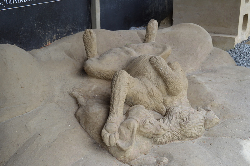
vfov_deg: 30.8
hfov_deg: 45.0
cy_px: 83
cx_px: 125
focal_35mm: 44
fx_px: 302
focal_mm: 29
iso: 400
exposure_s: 1/125
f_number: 8
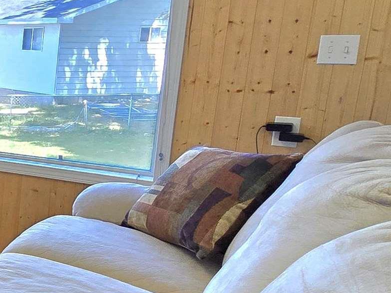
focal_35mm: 51
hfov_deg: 25.0
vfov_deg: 28.6
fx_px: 576
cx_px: -240
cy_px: 150
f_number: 2.2
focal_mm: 2.2
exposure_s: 1/120
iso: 80
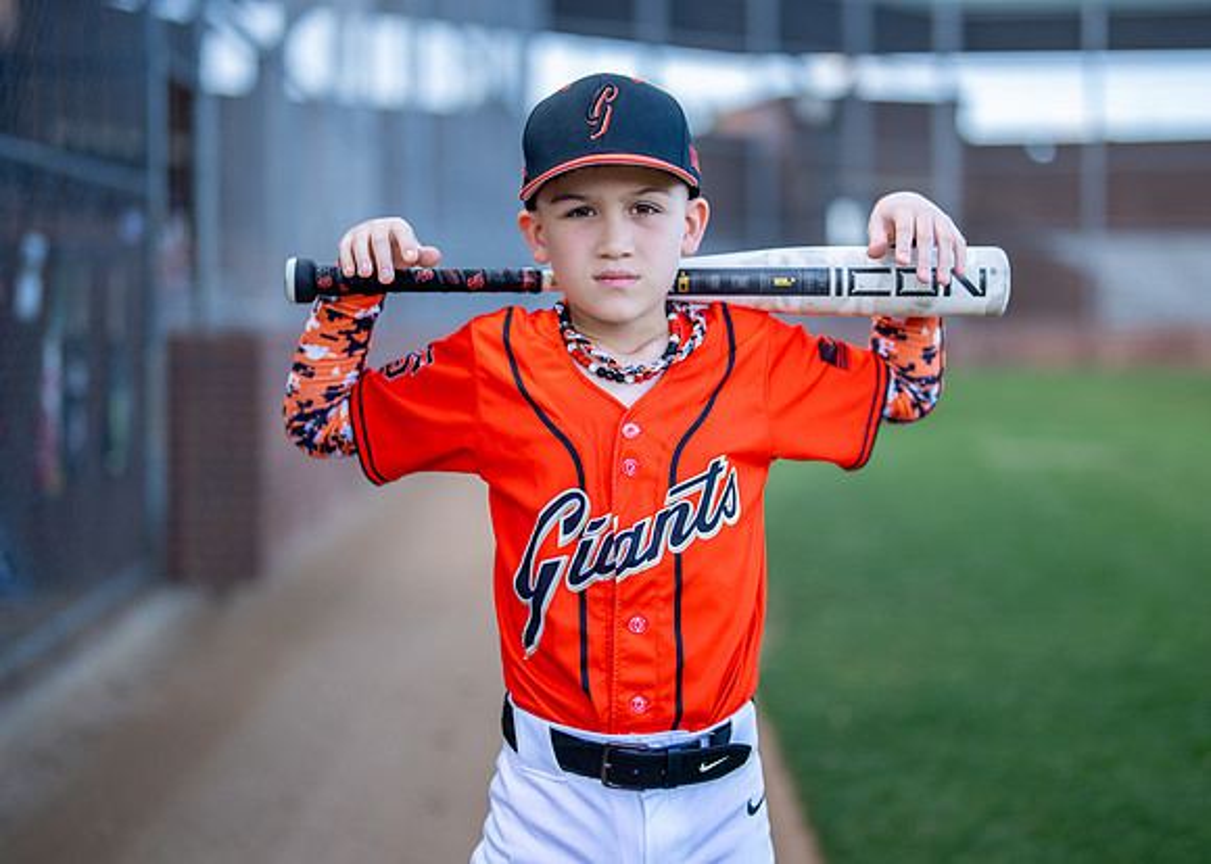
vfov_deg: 25.3
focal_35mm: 56
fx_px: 1929
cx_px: 621
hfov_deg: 34.9
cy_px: 413
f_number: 1.2
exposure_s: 1/1600
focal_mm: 50
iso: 125
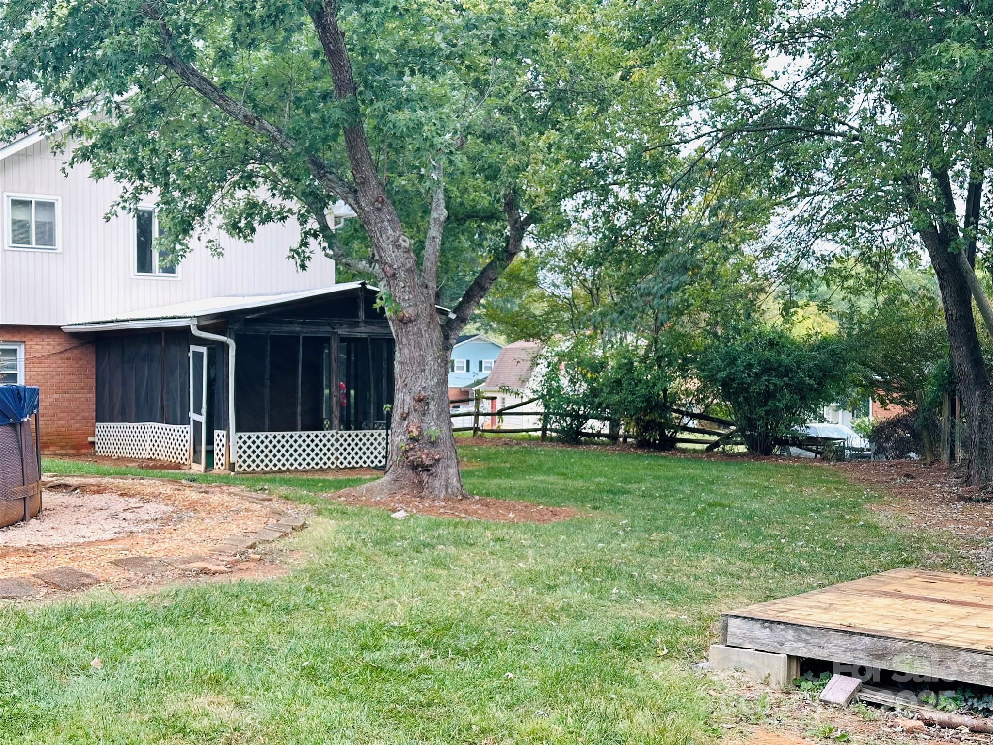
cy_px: 372
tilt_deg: -0.5
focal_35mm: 48
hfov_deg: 39.7
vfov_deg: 30.3
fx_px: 1377
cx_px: 496
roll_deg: +0.1
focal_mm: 6.86
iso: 64
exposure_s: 1/208
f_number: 1.78
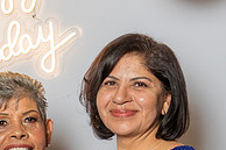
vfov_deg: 7.9
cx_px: 36
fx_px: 1073
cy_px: 227
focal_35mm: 171
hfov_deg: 12.0
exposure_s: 1/160
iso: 200
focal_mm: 48
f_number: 4
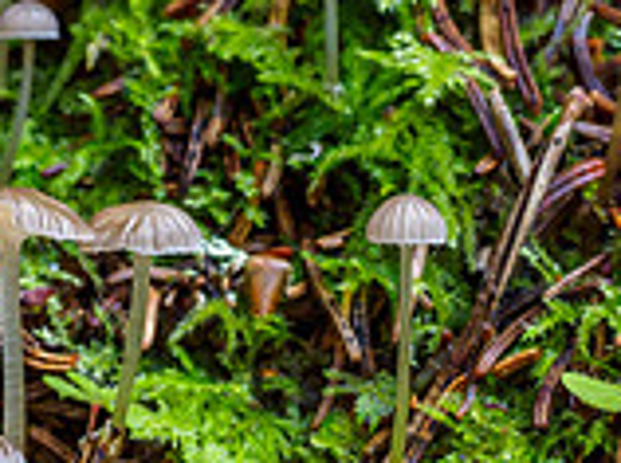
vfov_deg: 3.1
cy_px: 296
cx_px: 84
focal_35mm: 483
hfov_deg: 4.1
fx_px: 8652
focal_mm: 60
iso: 200
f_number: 7.1
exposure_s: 1/1.25
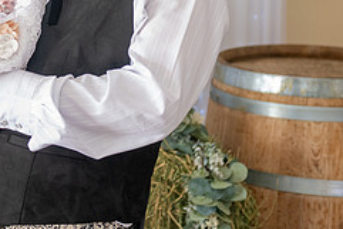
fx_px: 1011
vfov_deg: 12.7
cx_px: -17
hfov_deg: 18.6
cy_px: -36
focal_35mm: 106
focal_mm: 44
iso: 800
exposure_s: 1/200
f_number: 3.5
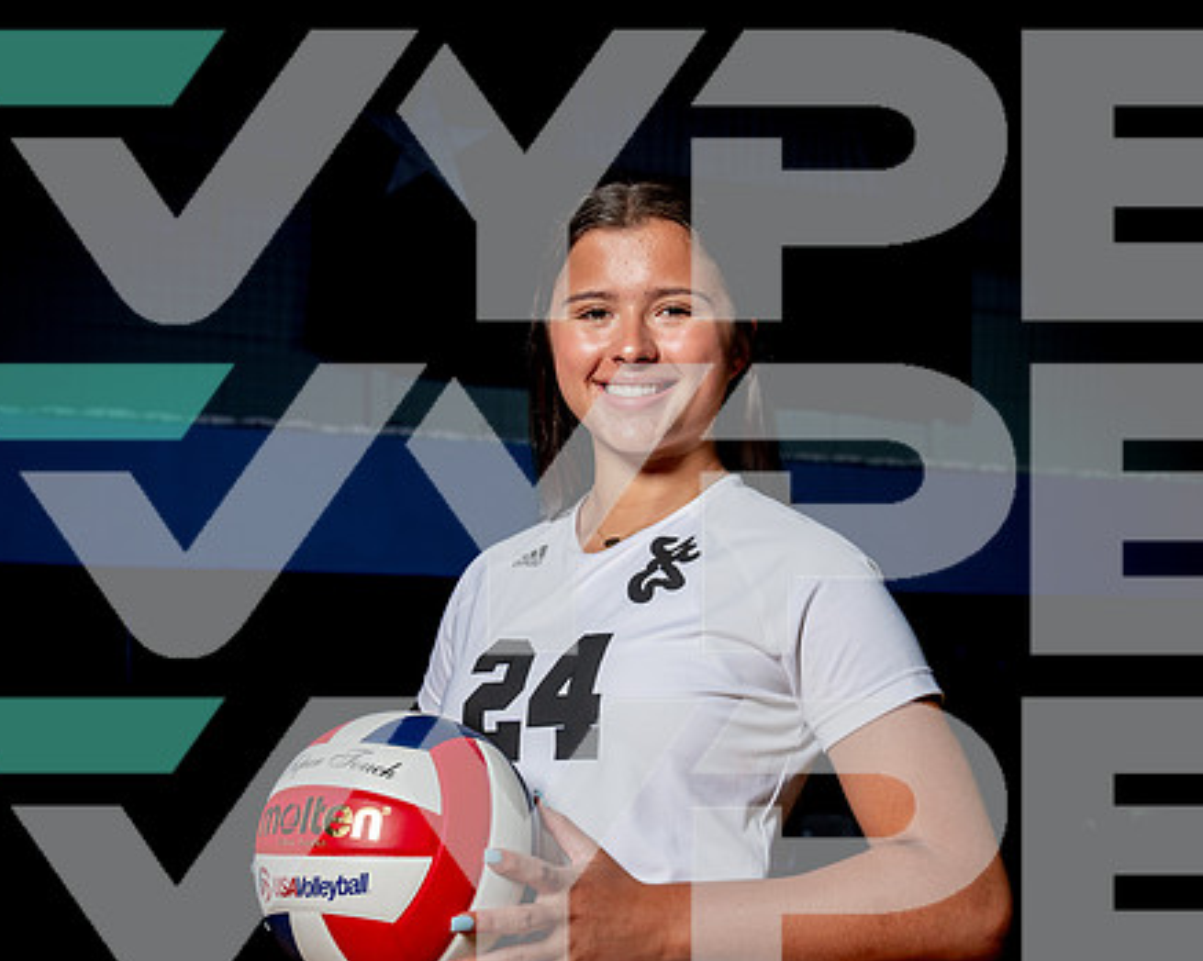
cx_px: 647
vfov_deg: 28.1
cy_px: 511
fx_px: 1921
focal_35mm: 54
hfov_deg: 34.8
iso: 250
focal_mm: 42
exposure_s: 1/200
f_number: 5.6
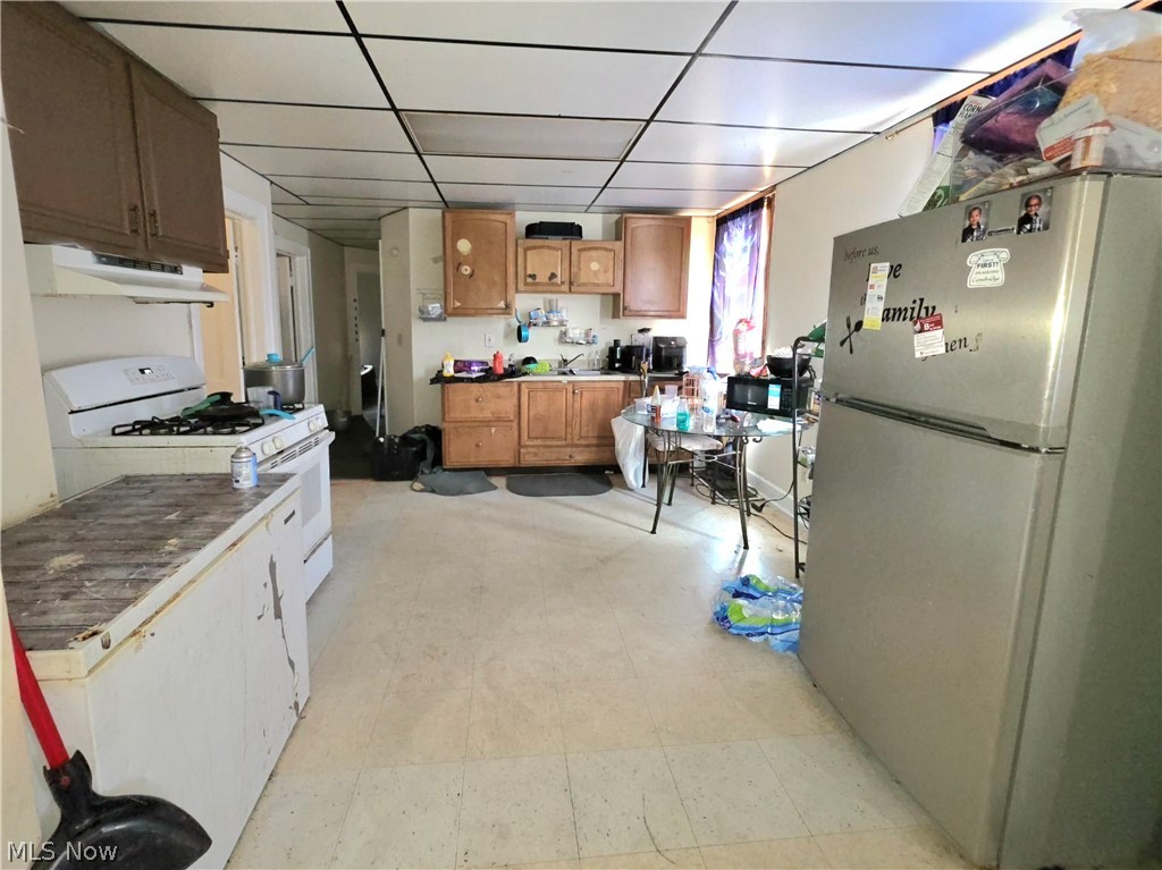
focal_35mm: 13
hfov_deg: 106.2
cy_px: 435
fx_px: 436
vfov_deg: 89.9
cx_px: 581
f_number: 1.9
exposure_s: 1/40
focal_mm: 2.2
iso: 250
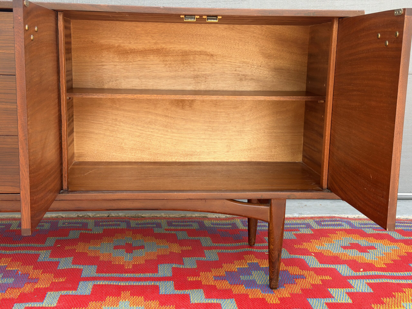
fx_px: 571
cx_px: 206
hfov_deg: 39.7
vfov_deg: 30.3
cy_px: 154
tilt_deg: -7.3
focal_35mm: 48
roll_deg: -0.4
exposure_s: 1/231
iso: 64
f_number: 1.78
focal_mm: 6.76
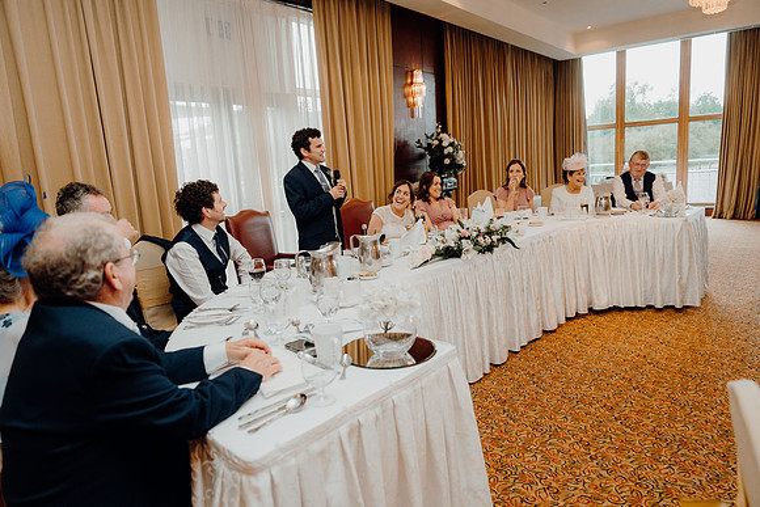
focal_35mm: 24
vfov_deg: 53.2
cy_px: 254
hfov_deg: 73.7
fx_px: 507
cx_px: 380
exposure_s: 1/200
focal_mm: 24
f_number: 2.8
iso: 1250
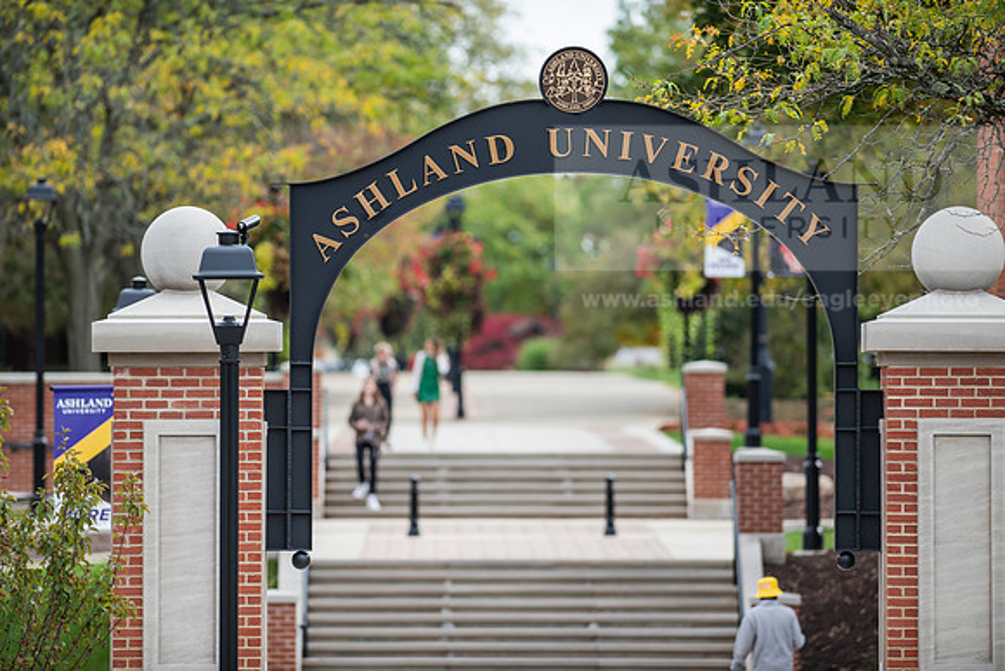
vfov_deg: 4.6
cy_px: 336
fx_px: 8377
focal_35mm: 300
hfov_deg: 6.9
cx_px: 502
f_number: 3.2
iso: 100
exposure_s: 1/640
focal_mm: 300
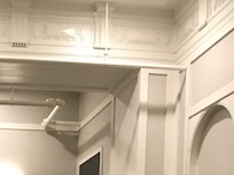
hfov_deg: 16.7
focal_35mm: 115
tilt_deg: -5.7
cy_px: 320
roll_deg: -0.7
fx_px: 777
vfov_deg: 11.8
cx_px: -13
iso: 64
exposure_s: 1/15
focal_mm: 3.99
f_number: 1.8
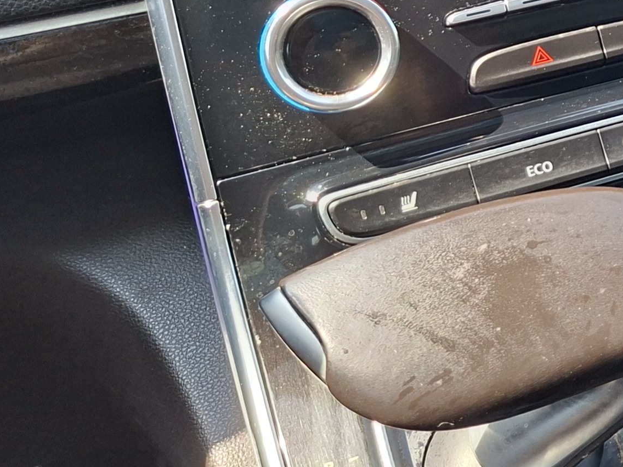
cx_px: 1016
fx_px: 1458
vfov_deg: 17.8
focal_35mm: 81
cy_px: 9
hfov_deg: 19.8
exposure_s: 1/153
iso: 50
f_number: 1.8
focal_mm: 5.54
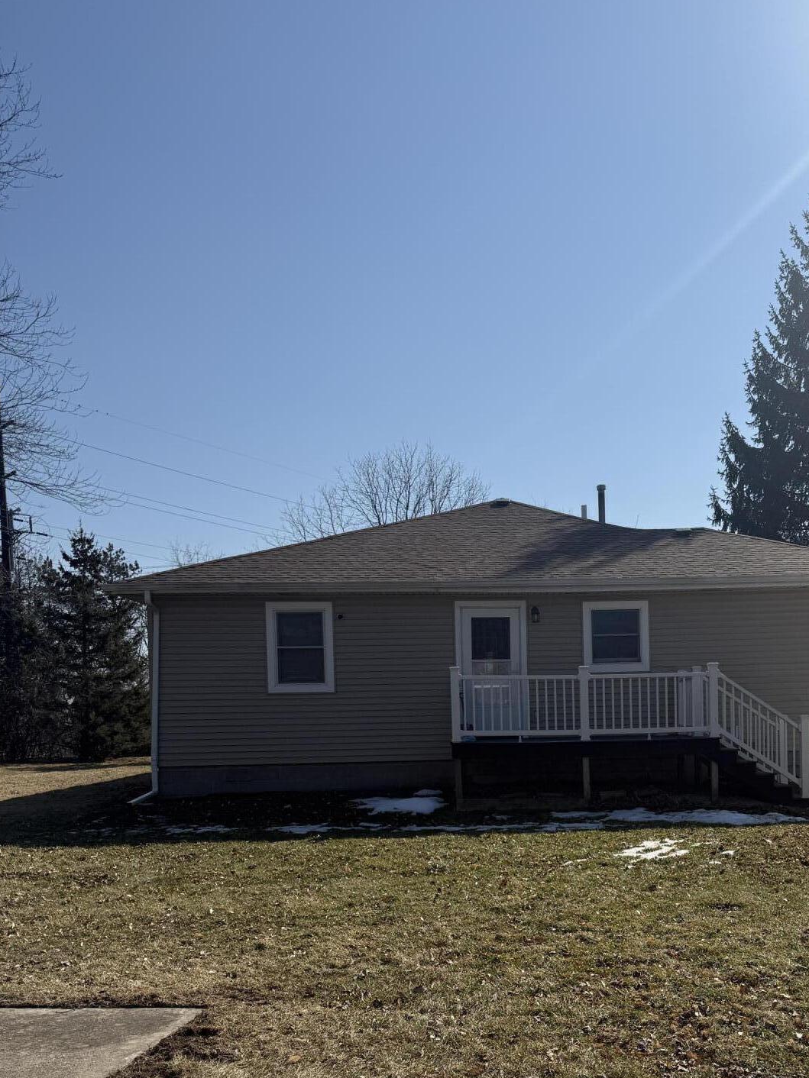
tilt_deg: -0.7
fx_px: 1059
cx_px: 567
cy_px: 736
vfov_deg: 52.7
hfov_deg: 41.0
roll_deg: +0.3
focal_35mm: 34
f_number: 1.78
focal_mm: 6.76
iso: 100
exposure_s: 1/10309
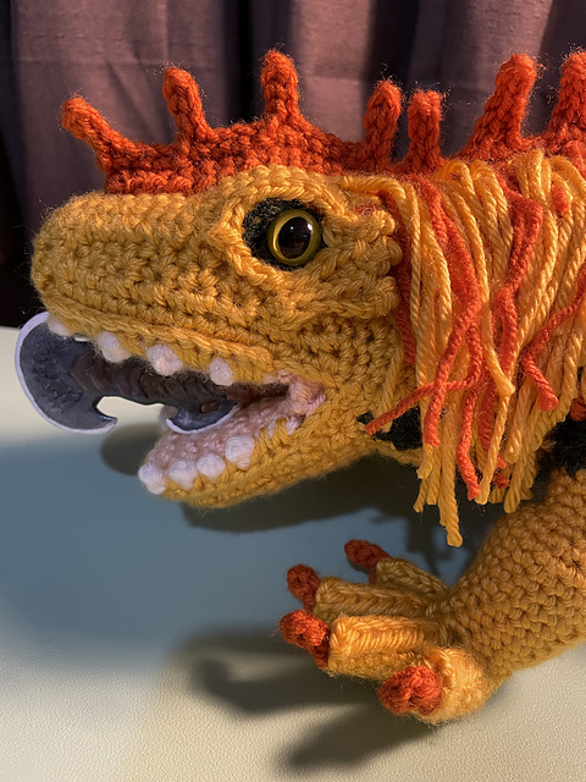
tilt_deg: -24.0
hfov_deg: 53.1
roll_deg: -3.4
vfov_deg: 67.3
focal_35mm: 26
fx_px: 587
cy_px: 391
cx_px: 293
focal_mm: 4.2
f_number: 1.6
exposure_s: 1/60
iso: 250
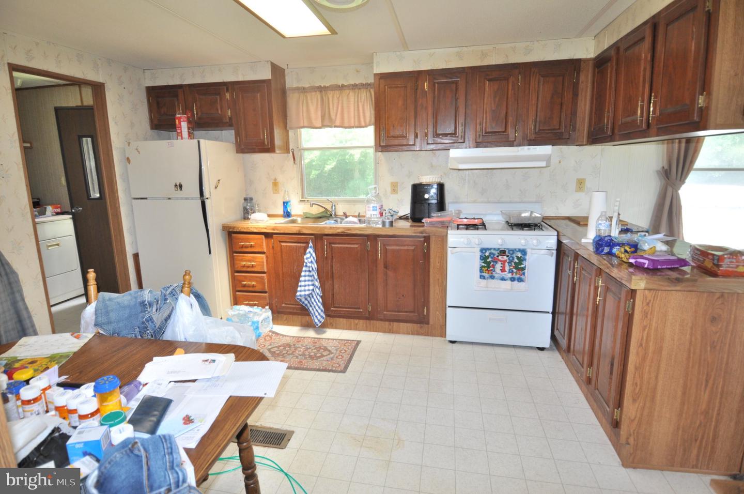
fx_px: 371
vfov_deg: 67.2
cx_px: 372
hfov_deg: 90.1
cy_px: 247
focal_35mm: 18
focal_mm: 12
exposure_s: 1/60
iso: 400
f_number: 4
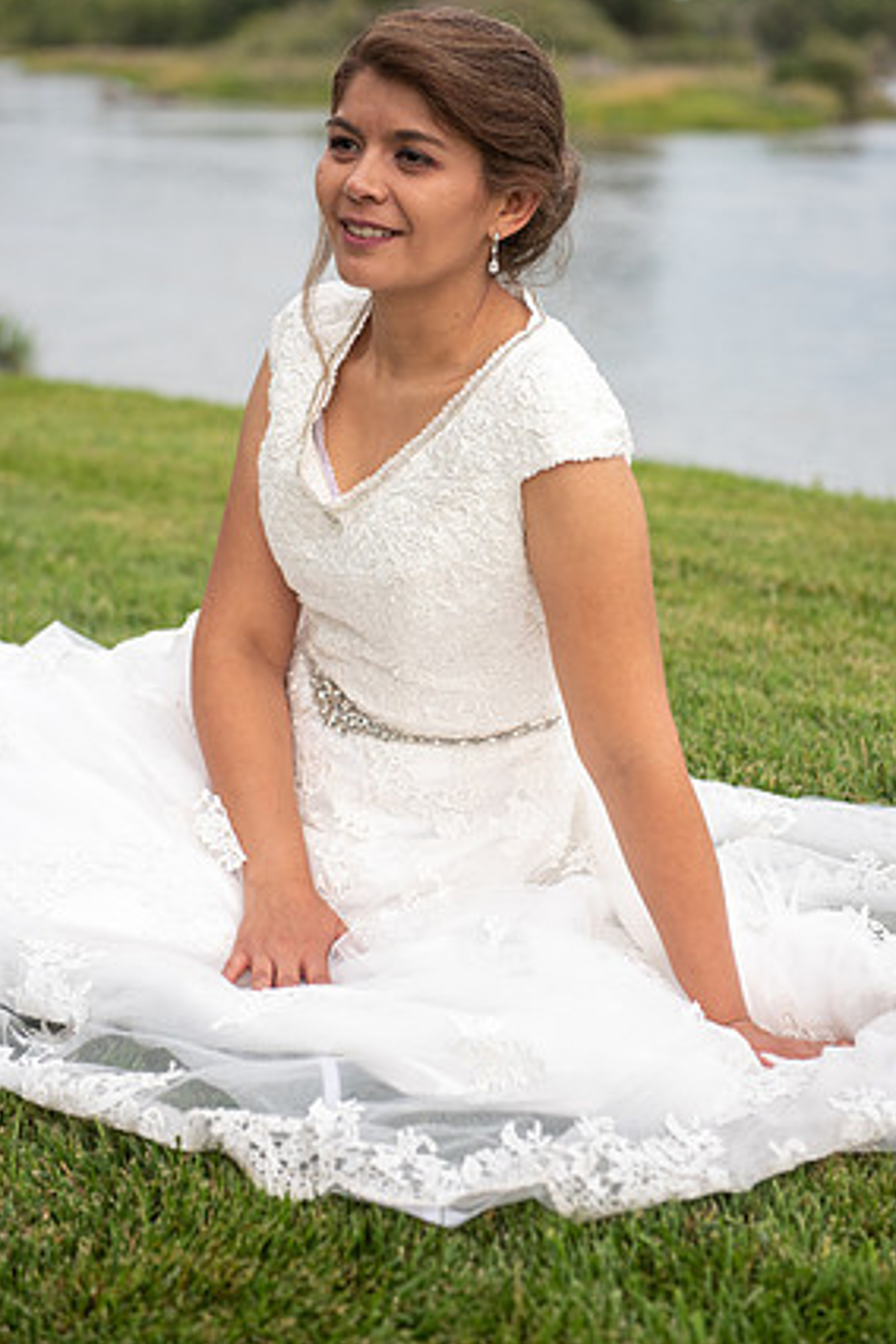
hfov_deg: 18.4
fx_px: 2762
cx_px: 439
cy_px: 640
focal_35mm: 74
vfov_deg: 27.3
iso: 500
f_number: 4.5
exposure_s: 1/640
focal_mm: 70
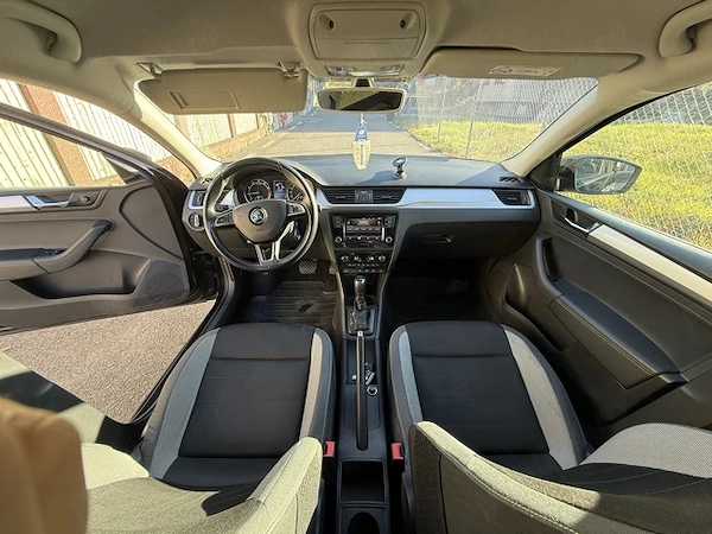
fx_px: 288
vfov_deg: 85.7
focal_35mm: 14
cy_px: 267
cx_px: 356
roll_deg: -0.8
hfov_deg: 102.1
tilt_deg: -29.7
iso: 160
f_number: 2.2
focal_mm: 2.22
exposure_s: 1/99
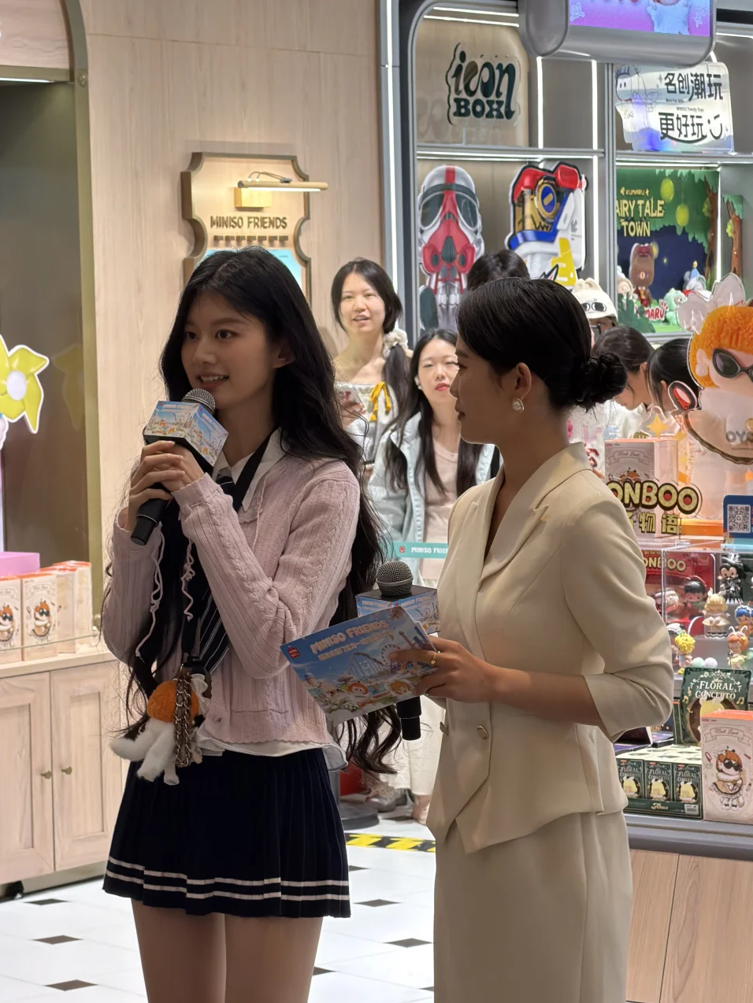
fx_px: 3276
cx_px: 373
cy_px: 564
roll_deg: +0.3
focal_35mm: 113
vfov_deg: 17.4
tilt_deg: -4.7
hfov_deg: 13.1
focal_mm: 16.89
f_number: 2.8
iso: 160
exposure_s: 1/100
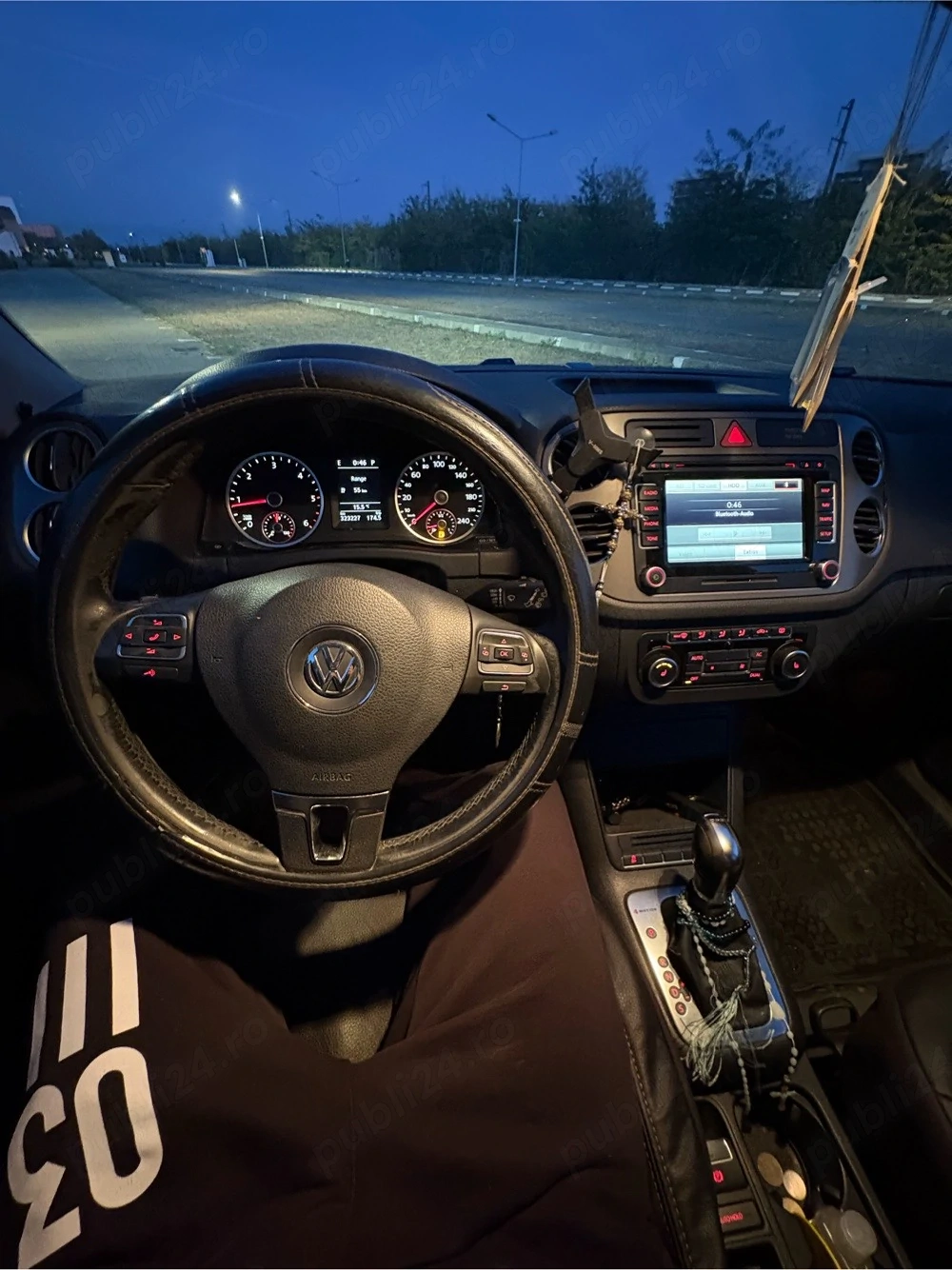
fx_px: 514
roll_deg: -0.9
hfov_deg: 85.7
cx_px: 476
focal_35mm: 14
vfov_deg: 102.1
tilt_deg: -36.0
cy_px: 635
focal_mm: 2.22
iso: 1600
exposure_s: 1/17
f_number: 2.2
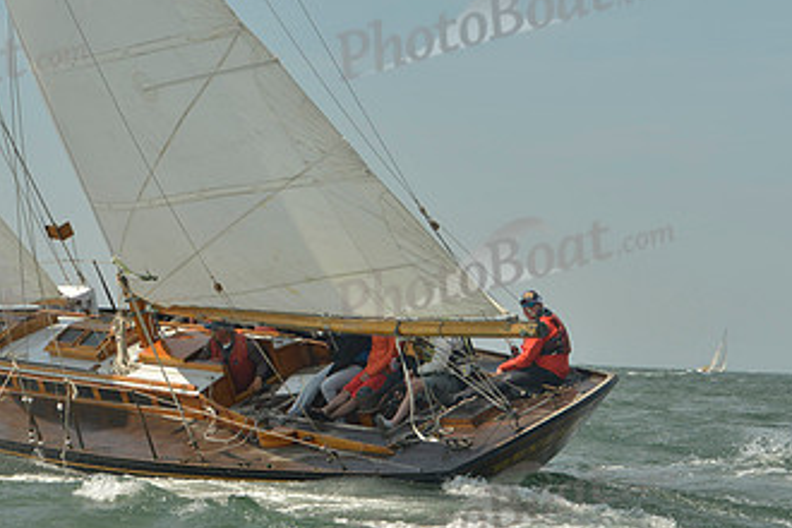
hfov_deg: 16.6
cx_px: 214
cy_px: 176
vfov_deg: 11.1
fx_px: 2706
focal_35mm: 123
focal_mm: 70
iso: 200
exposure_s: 1/1250
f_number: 7.1
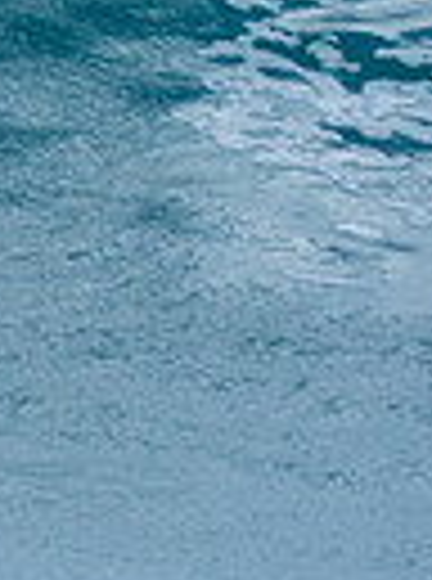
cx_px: -567
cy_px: -259
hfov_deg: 0.5
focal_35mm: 3122
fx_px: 52209
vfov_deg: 0.6
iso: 100
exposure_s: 1/200
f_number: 7.1
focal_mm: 480
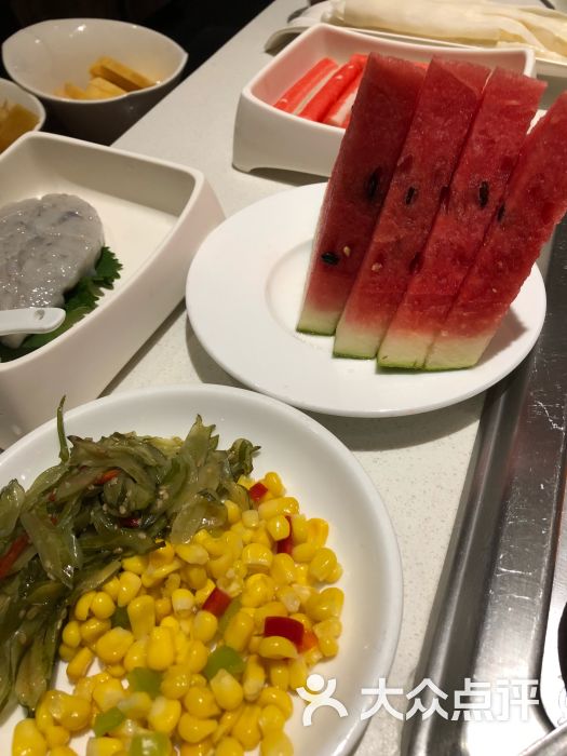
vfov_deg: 63.4
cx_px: 284
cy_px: 378
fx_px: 612
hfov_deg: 49.7
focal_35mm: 28
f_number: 1.8
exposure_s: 1/25
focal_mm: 3.99
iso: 32
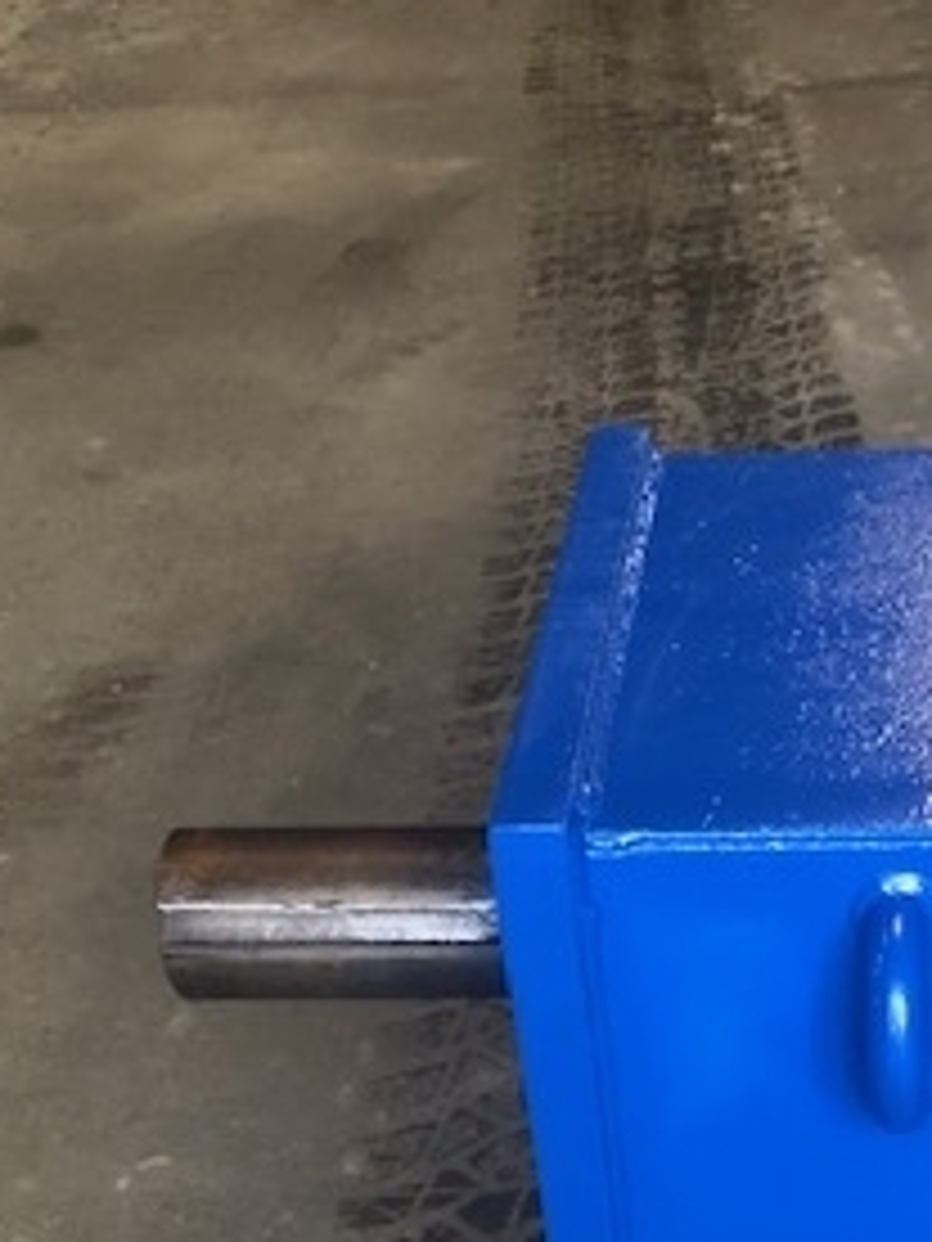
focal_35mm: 65
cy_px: 1242
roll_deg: +2.0
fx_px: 2333
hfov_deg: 22.0
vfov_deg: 28.0
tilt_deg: -38.1
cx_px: 873
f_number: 1.8
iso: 100
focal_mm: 4
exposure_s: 1/15
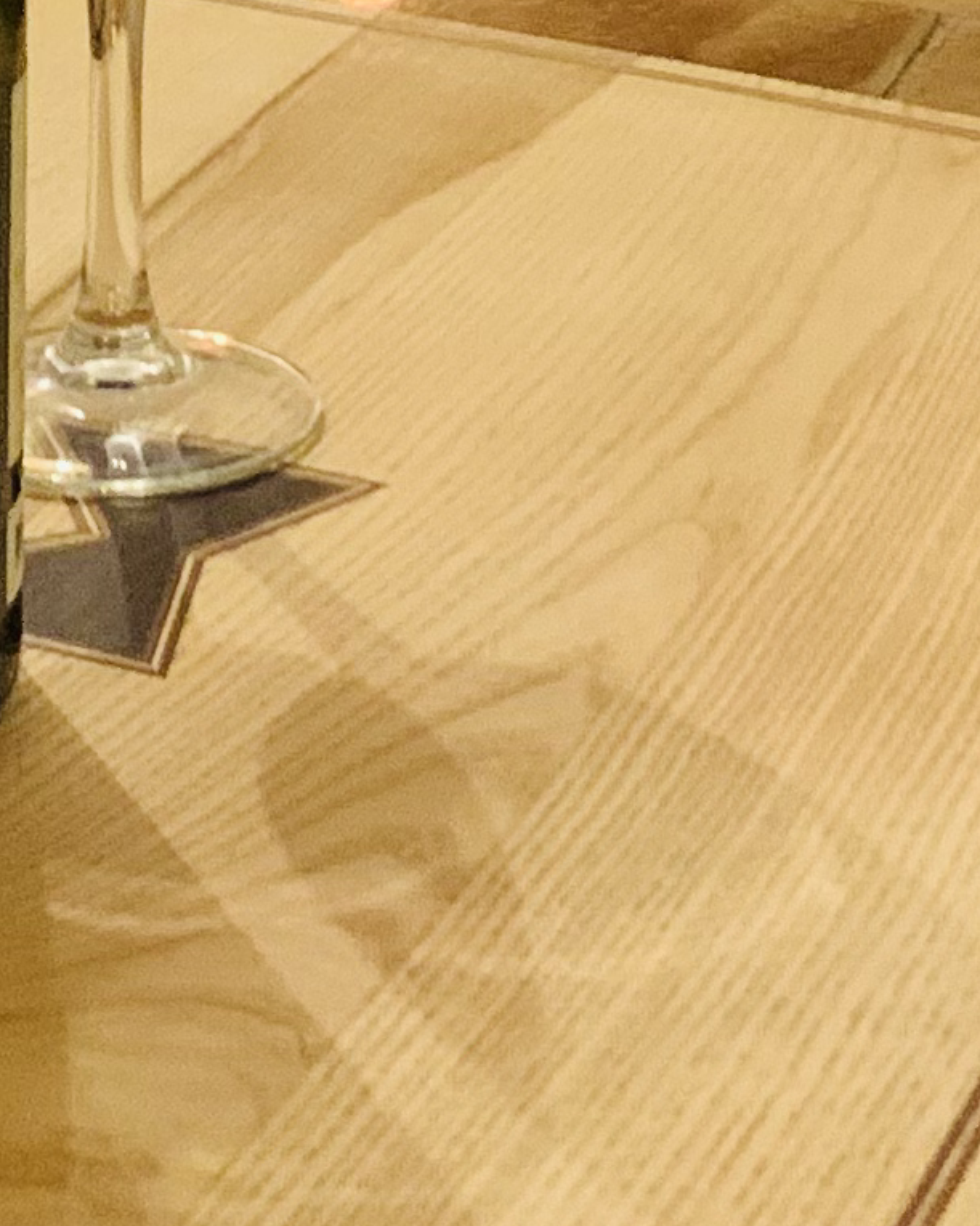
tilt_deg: -9.4
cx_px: 303
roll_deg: -1.0
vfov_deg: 13.4
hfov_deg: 11.5
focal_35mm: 134
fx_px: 4859
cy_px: -721
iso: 400
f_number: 1.8
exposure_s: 1/25
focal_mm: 4.25
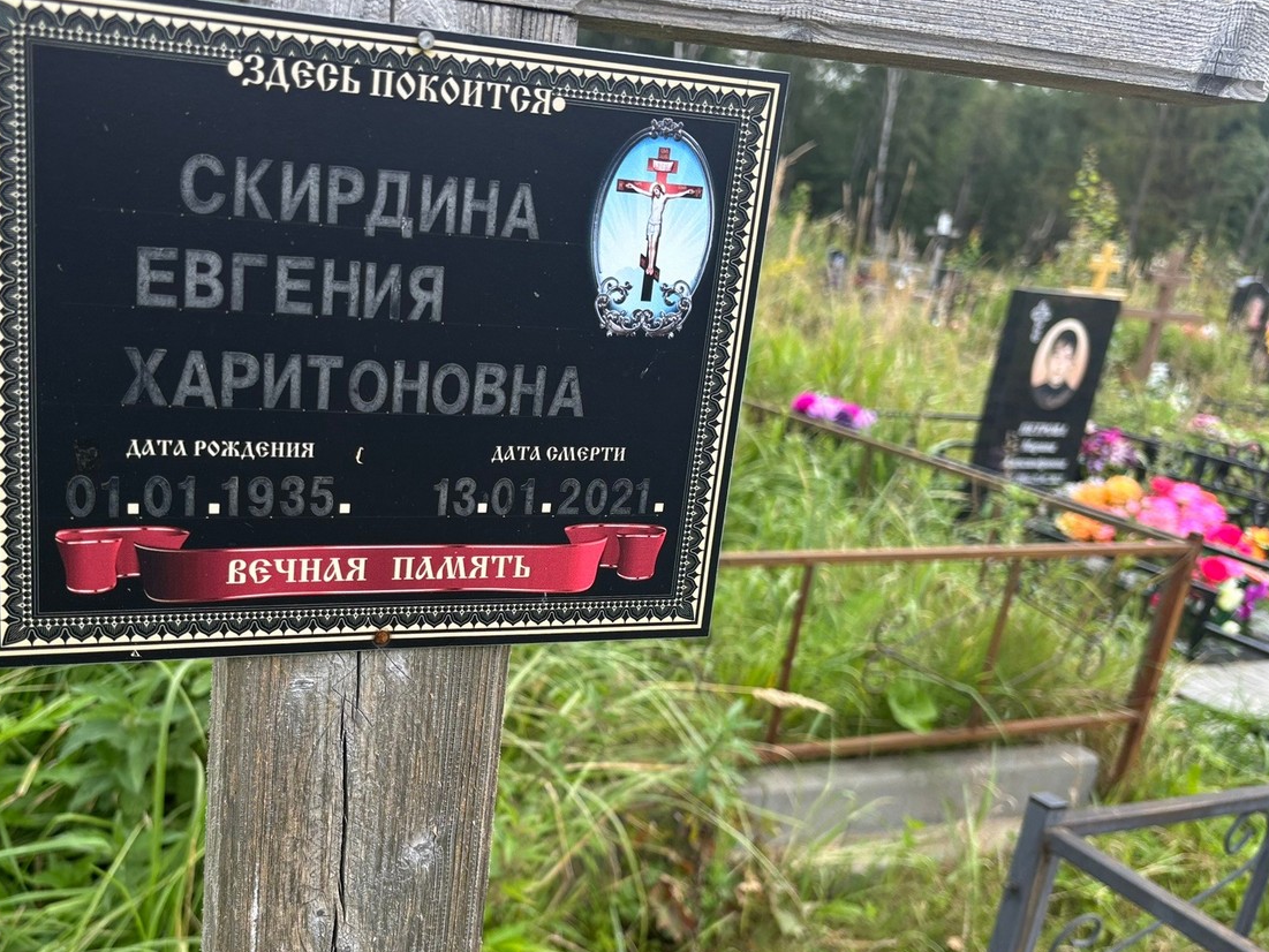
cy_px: 594
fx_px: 1247
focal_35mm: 34
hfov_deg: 53.1
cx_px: 447
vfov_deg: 41.5
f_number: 1.6
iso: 50
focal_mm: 5.96
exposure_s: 1/399
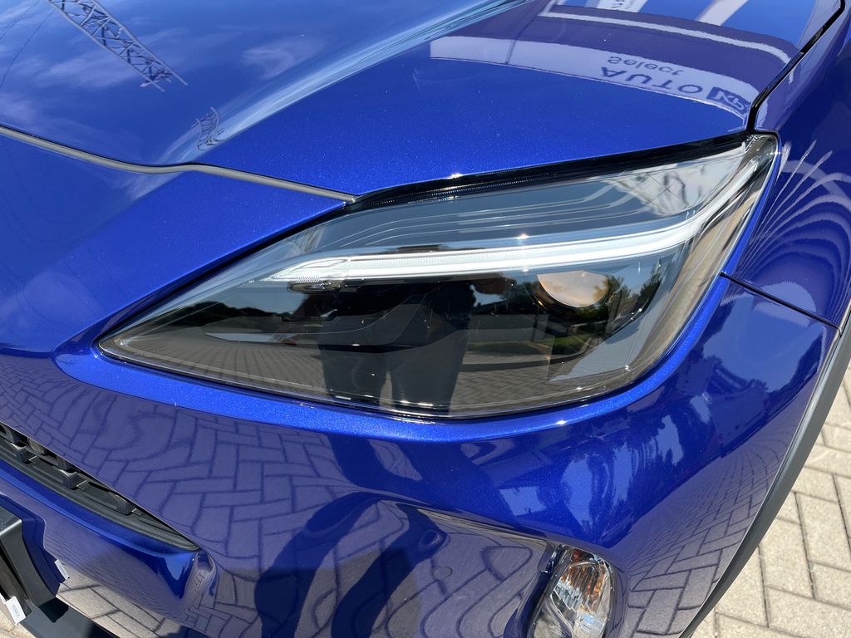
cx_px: 426
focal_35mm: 26
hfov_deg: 67.3
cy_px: 319
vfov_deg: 53.1
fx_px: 639
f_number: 1.6
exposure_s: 1/1129
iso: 50
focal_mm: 5.1
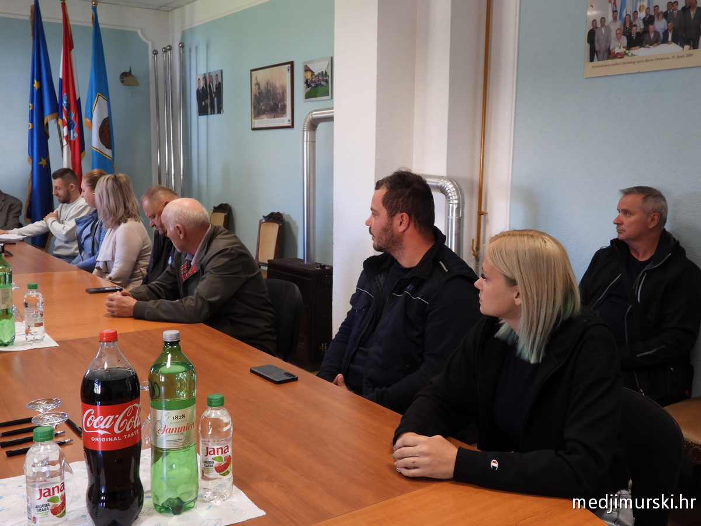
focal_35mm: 35
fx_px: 709
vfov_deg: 40.7
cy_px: 263
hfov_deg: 52.6
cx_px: 350
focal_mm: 6.3
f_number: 3.2
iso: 200
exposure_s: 1/30
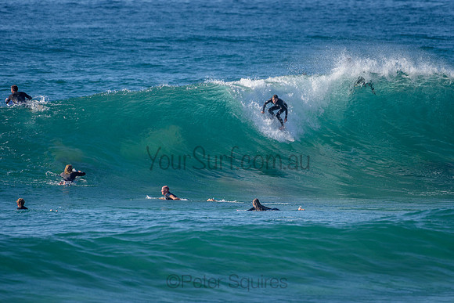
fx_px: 7730
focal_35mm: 613
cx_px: 278
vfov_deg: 2.2
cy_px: 135
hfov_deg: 3.4
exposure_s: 1/2000
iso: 320
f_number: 5.6
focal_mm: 500
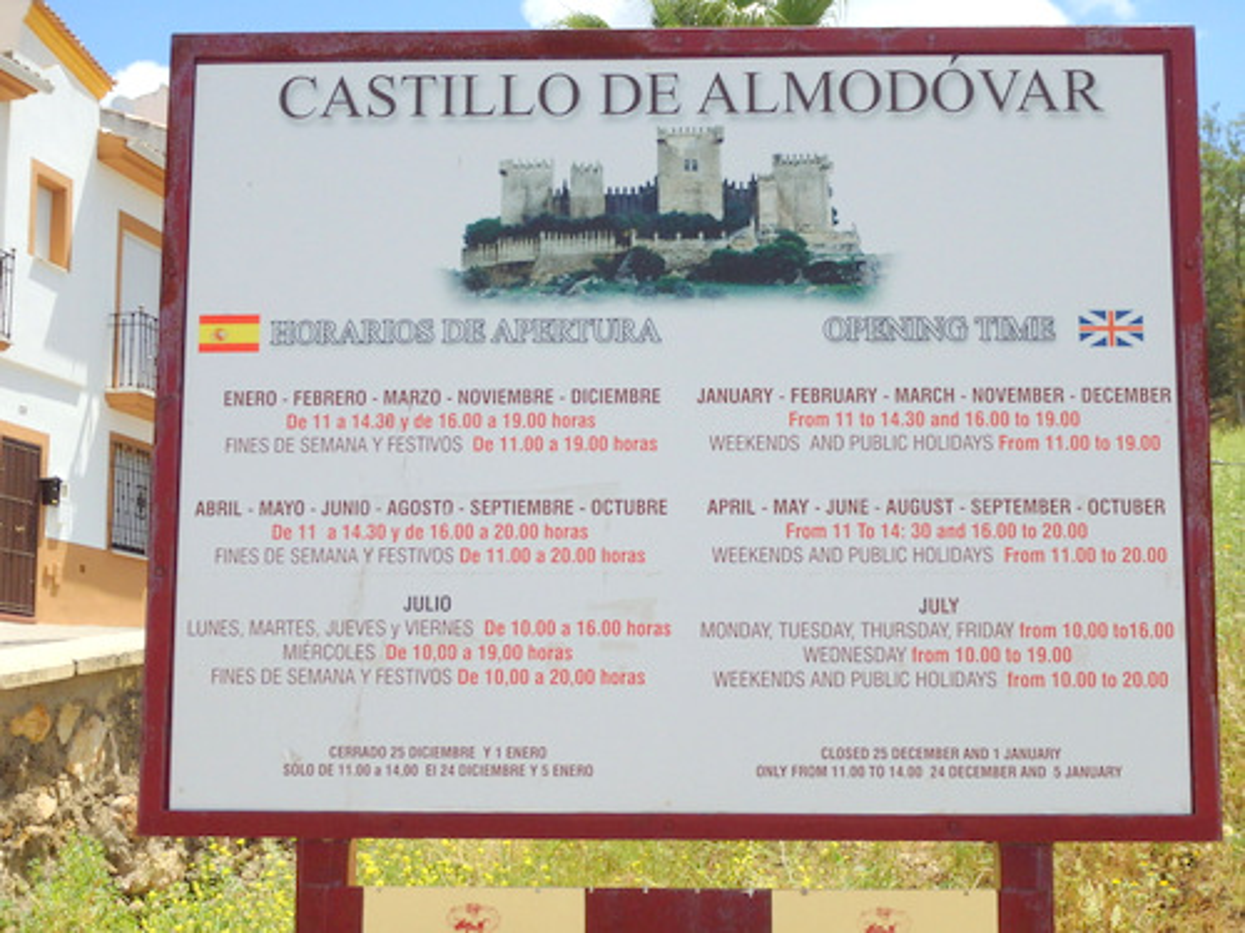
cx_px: 622
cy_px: 466
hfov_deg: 36.8
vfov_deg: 28.0
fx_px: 1870
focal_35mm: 52
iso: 160
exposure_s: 1/125
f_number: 14
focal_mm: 9.4
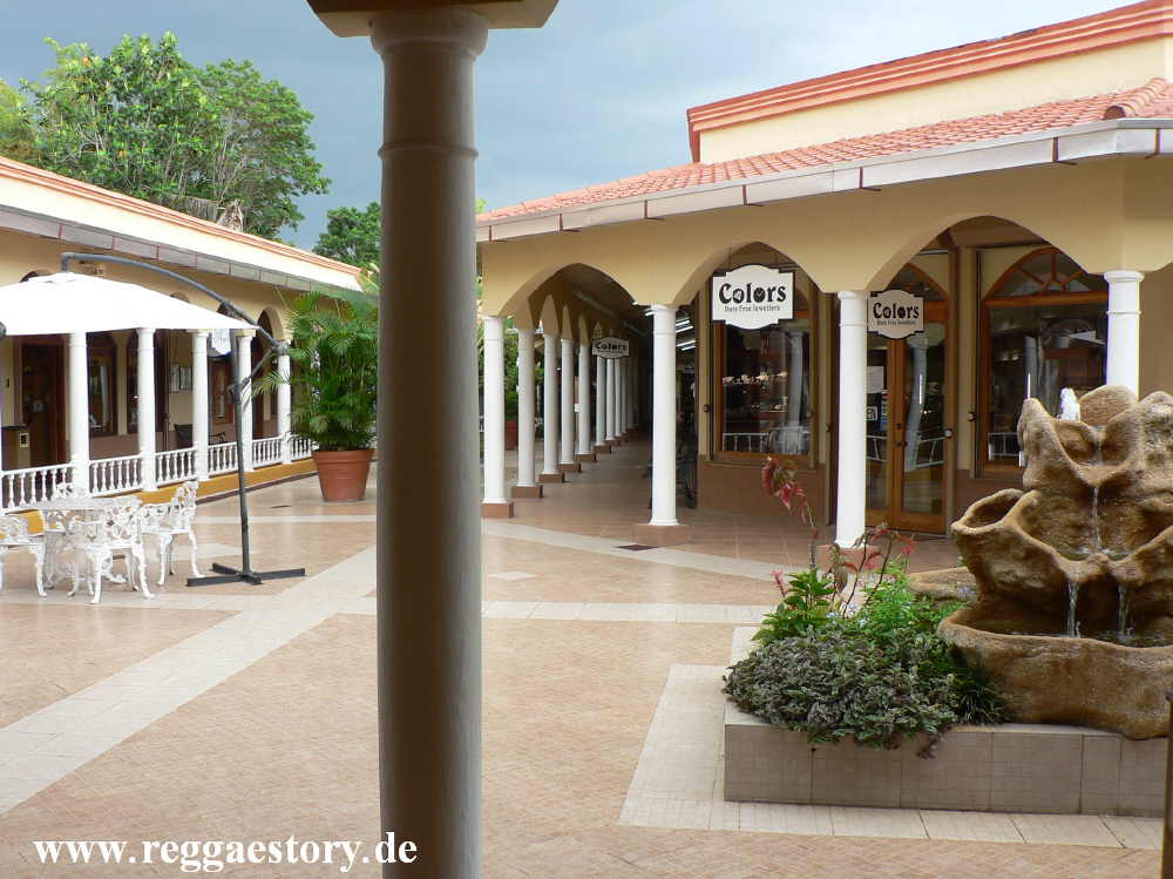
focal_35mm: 35
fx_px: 1185
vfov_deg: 40.7
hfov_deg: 52.6
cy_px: 440
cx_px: 586
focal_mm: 6
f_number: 4
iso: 64
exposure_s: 1/100
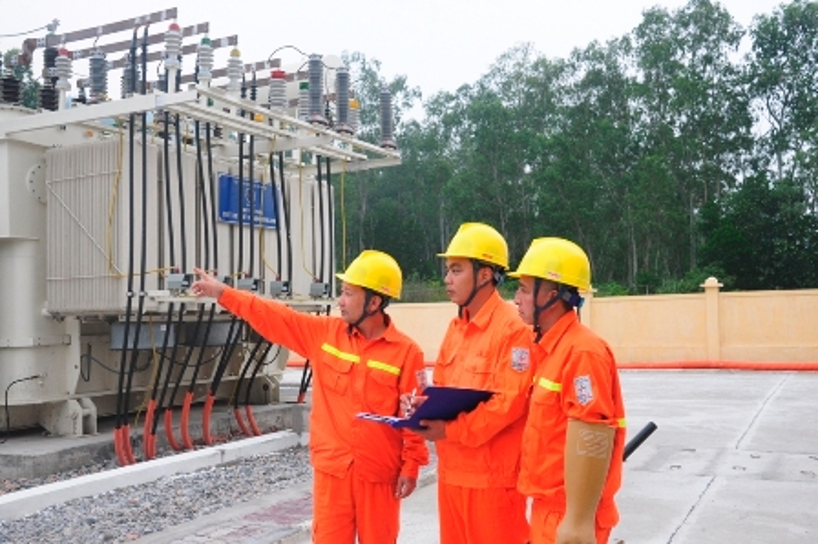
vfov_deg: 36.8
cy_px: 272
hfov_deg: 53.2
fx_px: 817
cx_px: 409
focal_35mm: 36
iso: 1000
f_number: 9
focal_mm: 24
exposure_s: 1/320
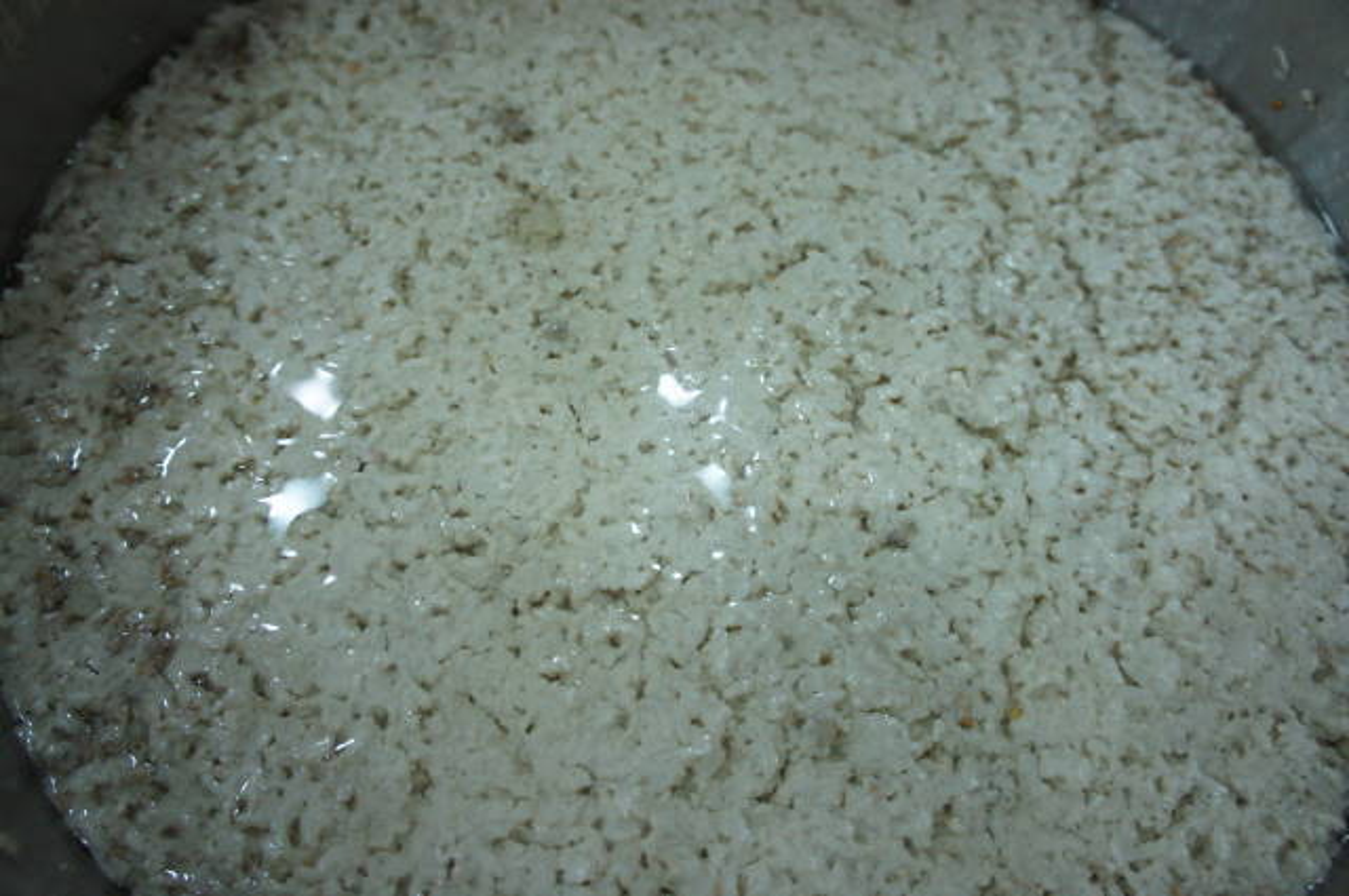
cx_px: 674
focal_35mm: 27
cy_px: 448
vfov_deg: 47.8
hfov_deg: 67.4
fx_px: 1010
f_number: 4
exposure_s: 1/125
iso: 1250
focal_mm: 18
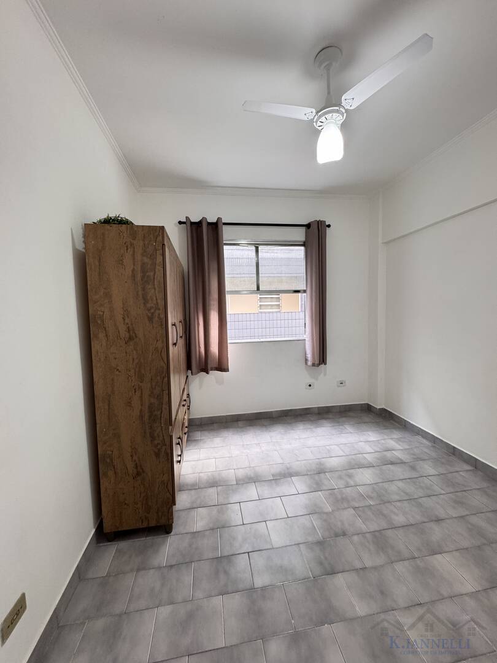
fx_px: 268
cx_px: 248
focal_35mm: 14
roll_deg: +2.0
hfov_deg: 85.7
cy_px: 332
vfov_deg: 102.1
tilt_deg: -4.4
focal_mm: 2.22
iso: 200
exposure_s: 1/60
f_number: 2.2
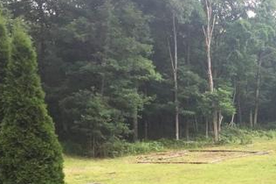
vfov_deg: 17.3
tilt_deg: -2.9
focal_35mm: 78
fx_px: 597
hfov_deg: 24.0
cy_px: 152
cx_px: 317
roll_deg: -0.4
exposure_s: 1/356
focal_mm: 4.15
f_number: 2.2
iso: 32
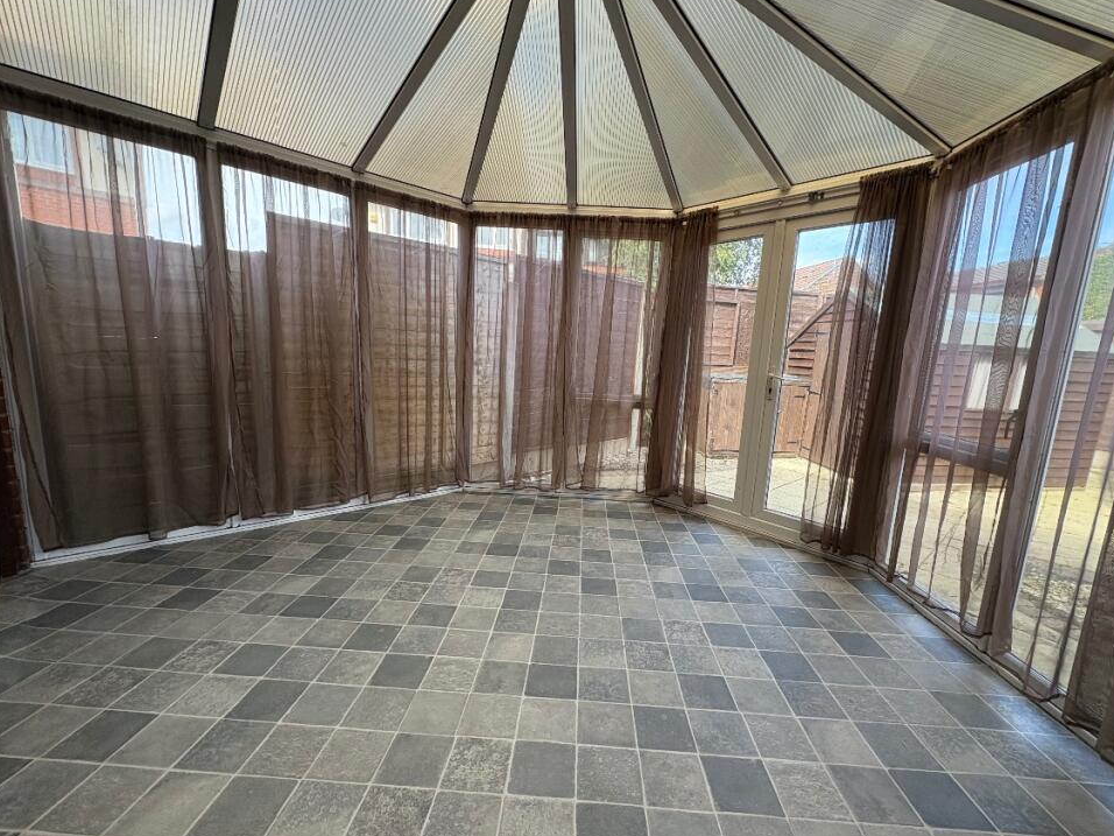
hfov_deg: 98.2
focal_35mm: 15
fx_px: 483
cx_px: 571
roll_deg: -2.6
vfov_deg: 81.7
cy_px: 433
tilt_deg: -8.4
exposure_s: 1/133
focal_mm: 2.22
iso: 64
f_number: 2.2
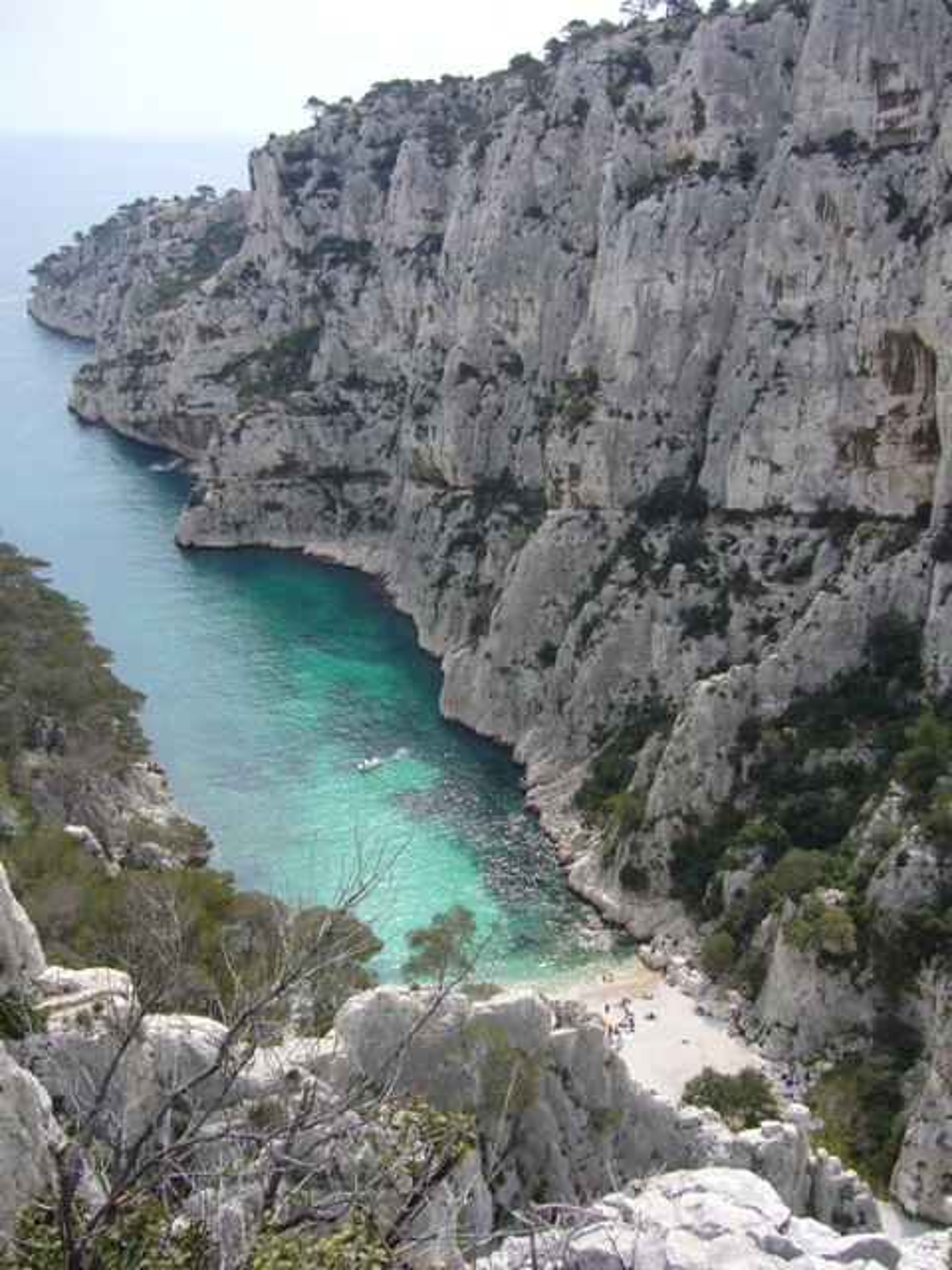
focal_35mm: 35
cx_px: 476
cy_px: 635
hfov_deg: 40.7
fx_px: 1283
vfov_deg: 52.6
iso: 100
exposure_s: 1/320
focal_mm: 5.8
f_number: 5.6
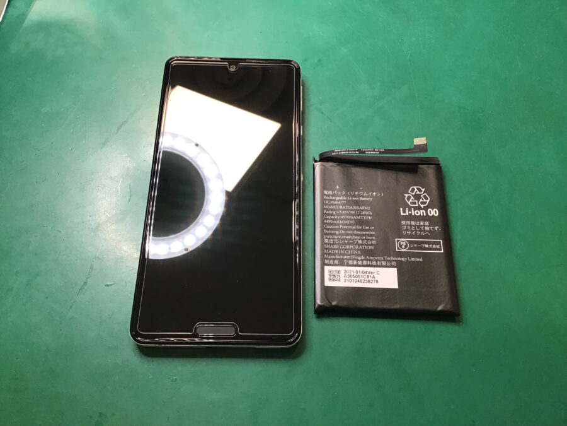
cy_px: 213
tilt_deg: -66.4
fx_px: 508
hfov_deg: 58.4
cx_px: 284
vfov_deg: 45.4
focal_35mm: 31
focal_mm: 3.3
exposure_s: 1/30
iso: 25
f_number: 2.4
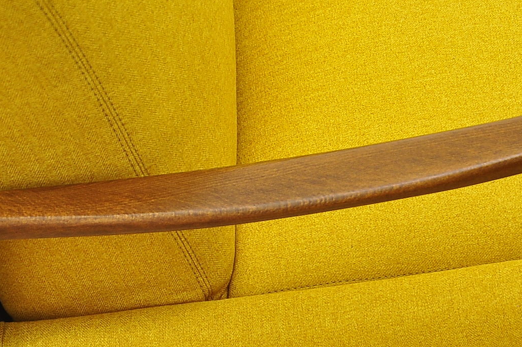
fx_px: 1580
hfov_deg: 18.7
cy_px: 266
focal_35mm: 109
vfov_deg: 12.5
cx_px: 377
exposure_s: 1/200
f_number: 4.5
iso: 400
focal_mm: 35
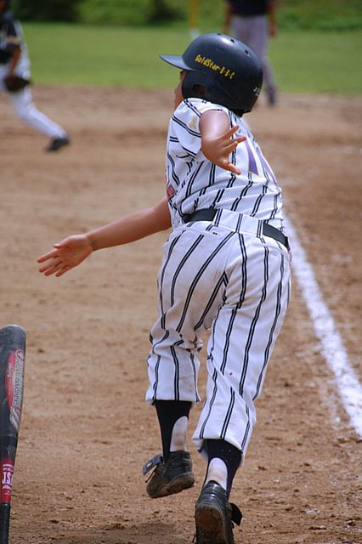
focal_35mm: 255
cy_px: 272
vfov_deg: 8.1
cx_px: 181
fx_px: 3850
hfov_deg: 5.4
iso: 200
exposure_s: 1/1000
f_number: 5.6
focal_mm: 170
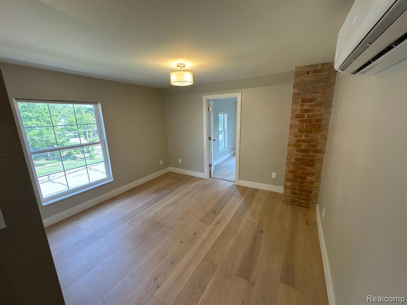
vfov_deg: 85.7
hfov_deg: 102.1
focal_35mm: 14
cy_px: 152
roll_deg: +0.9
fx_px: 165
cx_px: 204
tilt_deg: -13.1
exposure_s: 1/120
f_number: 2.2
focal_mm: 2.22
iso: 125
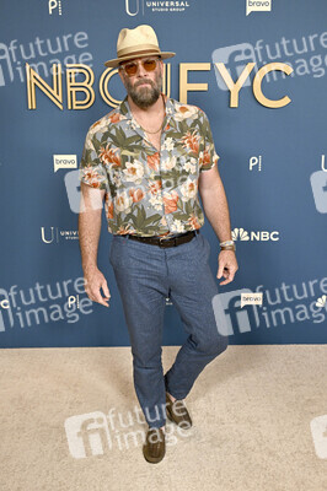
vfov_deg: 49.6
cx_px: 164
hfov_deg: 34.2
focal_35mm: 39
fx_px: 532
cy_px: 246
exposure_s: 1/320
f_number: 5.6
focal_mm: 39
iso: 2000
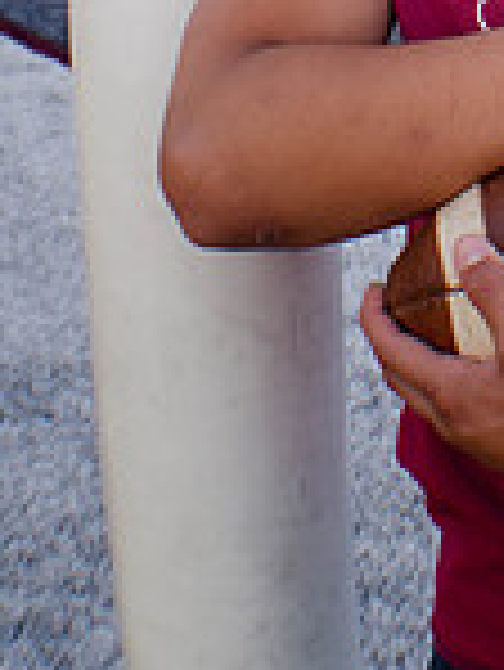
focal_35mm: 152
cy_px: -328
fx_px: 2947
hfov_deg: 9.6
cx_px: 657
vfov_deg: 12.4
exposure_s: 1/160
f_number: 6.3
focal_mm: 35
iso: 200
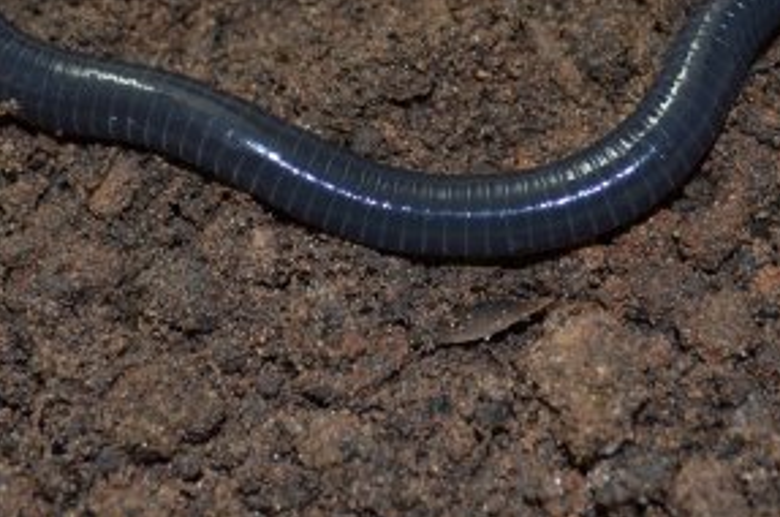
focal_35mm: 112
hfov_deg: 18.3
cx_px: 391
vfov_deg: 12.0
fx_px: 2423
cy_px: -29
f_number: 5
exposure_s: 1/50
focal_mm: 35
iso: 640
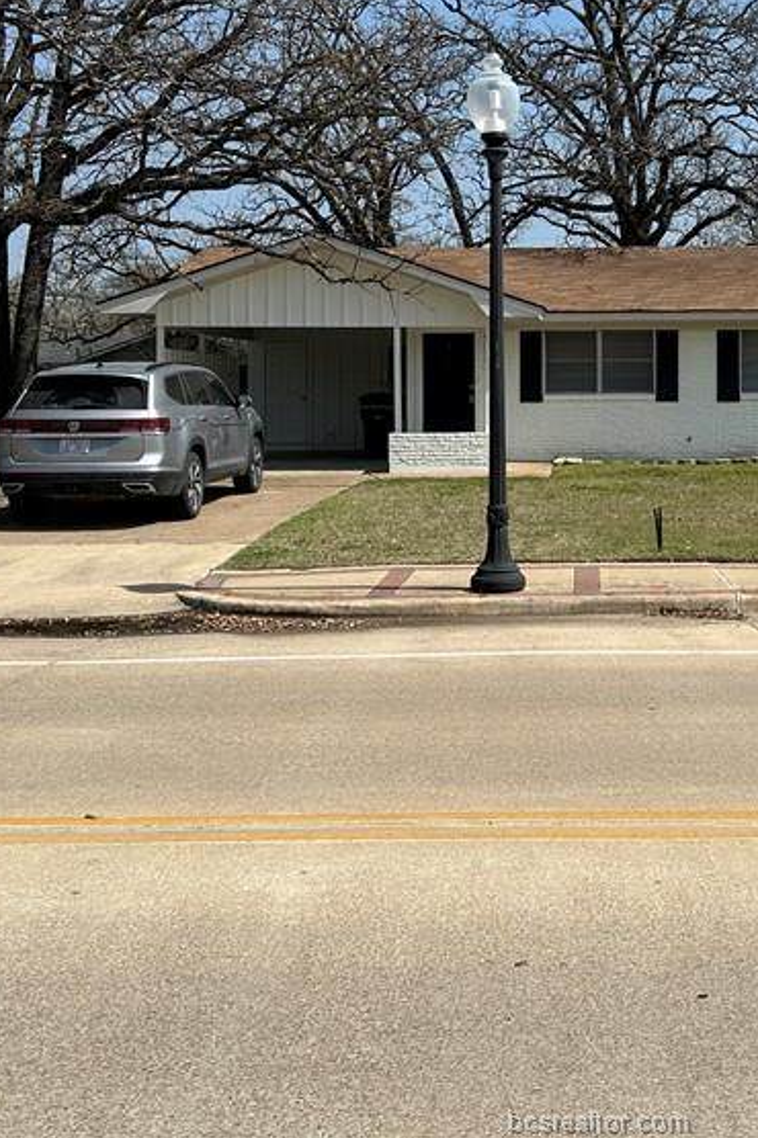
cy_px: 354
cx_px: 598
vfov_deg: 42.0
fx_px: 1455
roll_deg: -0.1
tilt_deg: +1.7
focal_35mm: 46
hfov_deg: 28.6
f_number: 1.78
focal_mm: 6.86
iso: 80
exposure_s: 1/6623
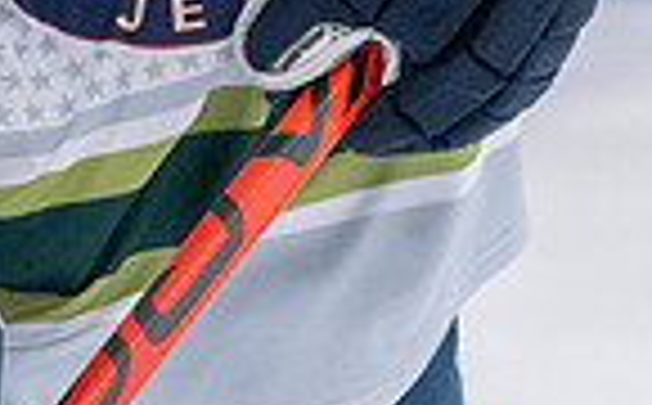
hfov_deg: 2.2
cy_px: -536
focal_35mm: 964
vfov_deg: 1.4
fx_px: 17096
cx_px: -285
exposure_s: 1/800
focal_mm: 135
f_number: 3.5
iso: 2000
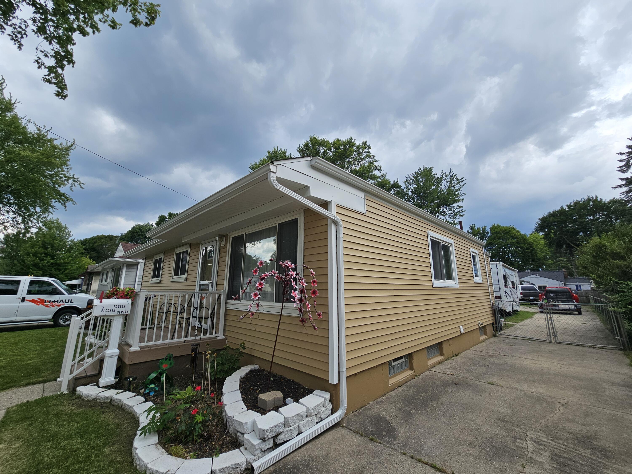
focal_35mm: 13
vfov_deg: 89.9
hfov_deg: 106.2
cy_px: 237
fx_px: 237
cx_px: 316
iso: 50
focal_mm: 2.2
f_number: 2.2
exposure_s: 1/1252
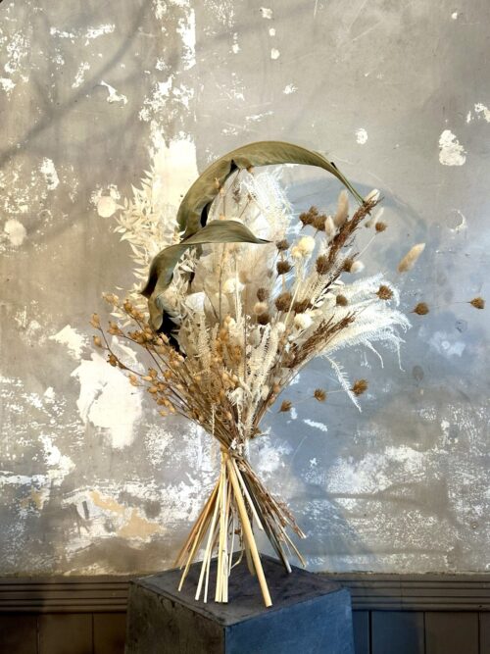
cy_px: 327
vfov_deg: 39.7
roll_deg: -0.5
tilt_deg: -2.6
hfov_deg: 30.3
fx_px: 906
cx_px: 245
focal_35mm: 48
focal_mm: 6.86
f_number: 1.78
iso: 320
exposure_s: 1/33
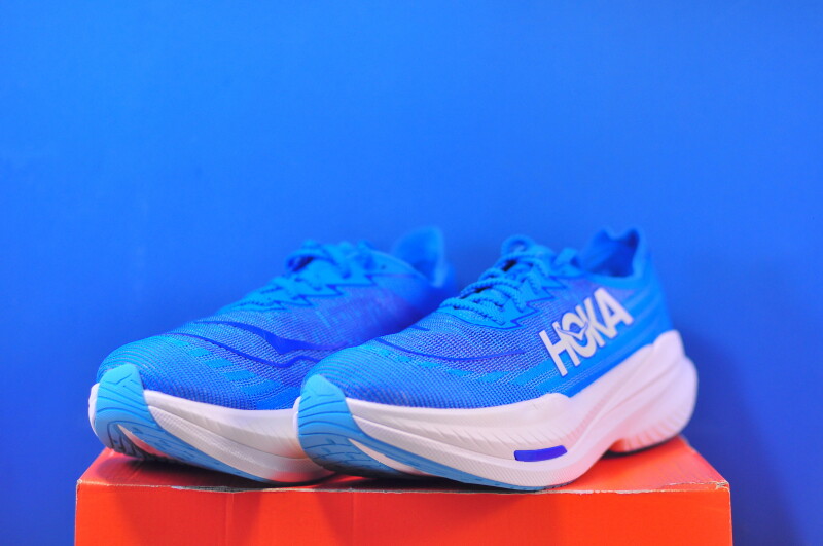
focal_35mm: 75
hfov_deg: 27.0
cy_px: 273
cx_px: 412
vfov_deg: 18.1
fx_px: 1712
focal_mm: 50
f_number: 2.2
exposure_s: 1/320
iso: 250
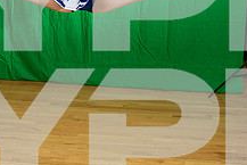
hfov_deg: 25.0
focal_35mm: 80
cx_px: 53
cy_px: 64
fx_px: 549
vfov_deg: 17.1
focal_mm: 20
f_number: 5
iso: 160
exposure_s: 1/250
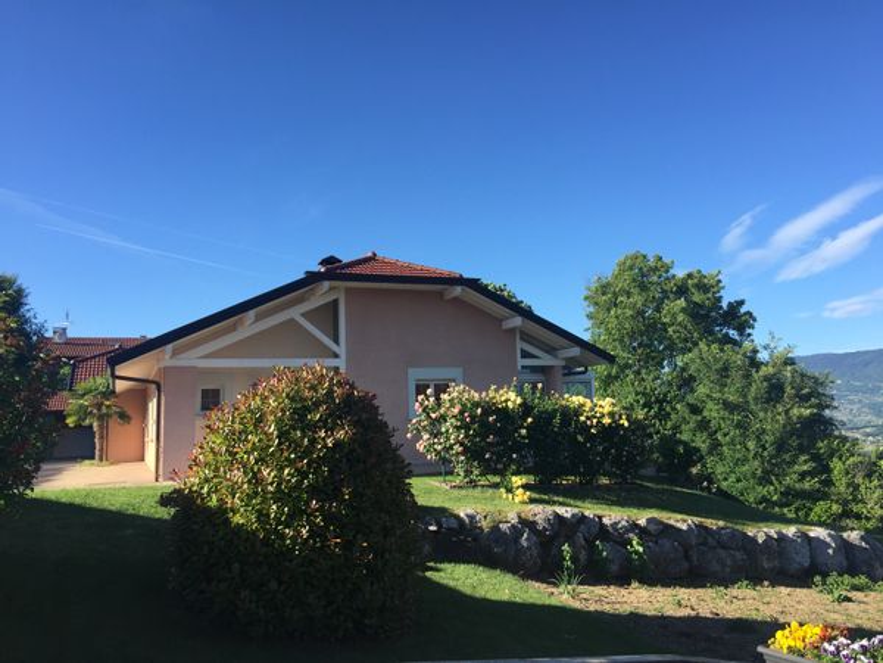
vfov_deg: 48.2
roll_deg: +1.3
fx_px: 740
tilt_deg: +7.9
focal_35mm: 29
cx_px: 442
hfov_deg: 61.7
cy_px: 332
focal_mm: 4.15
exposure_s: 1/920
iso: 32
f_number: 2.2
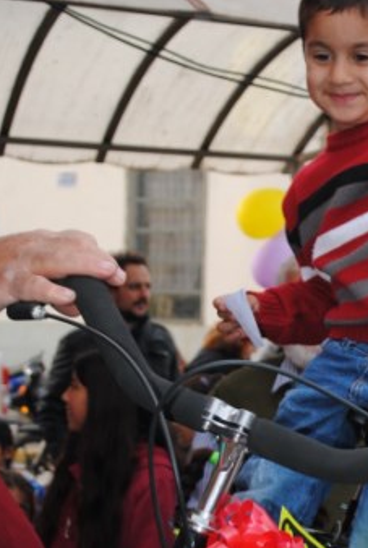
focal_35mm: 91
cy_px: 360
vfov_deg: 22.2
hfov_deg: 14.9
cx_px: 342
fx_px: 1388
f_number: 4.8
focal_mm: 32
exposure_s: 1/125
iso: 160
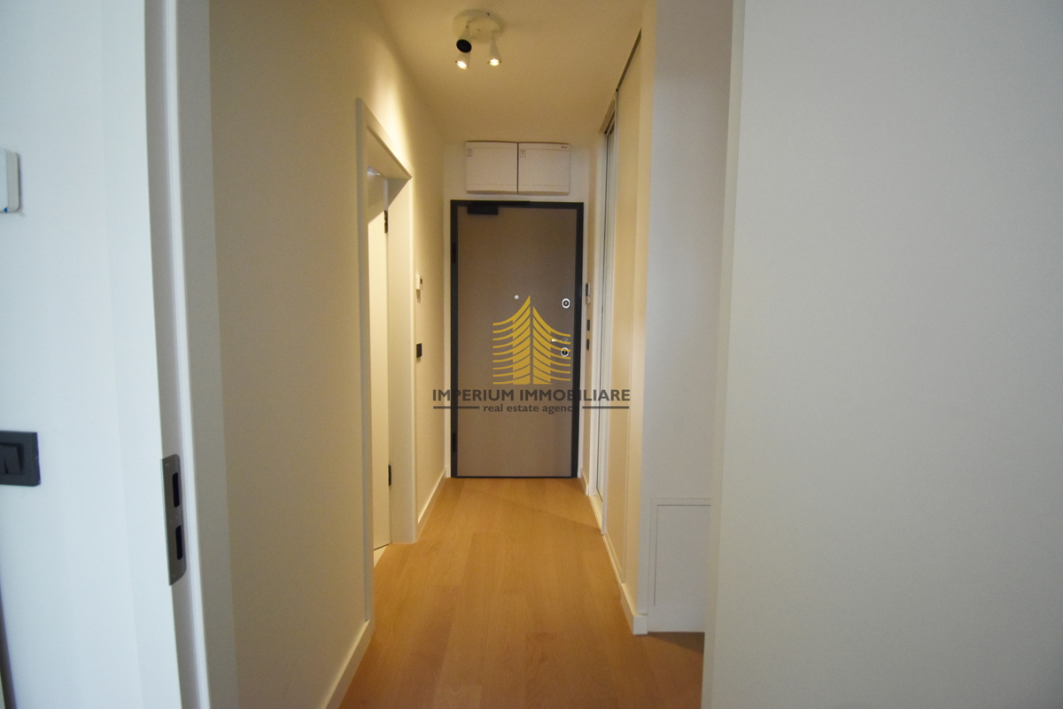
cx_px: 532
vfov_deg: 77.3
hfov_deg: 100.4
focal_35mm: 15
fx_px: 443
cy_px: 354
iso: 1100
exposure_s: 1/125
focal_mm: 10
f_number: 4.5
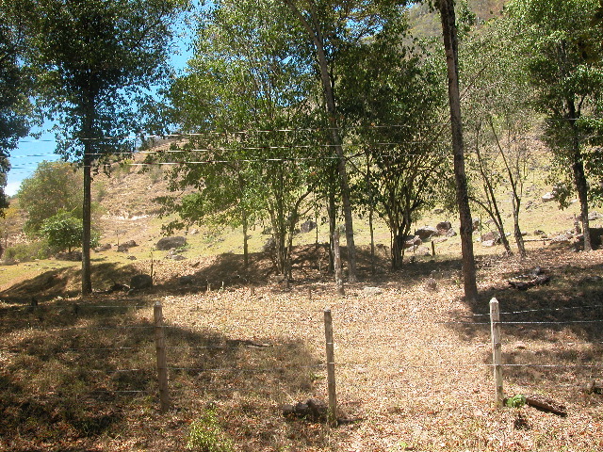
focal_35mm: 28
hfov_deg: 63.4
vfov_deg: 49.7
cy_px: 226
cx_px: 302
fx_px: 488
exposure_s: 1/205
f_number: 5
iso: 100
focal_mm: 7.1
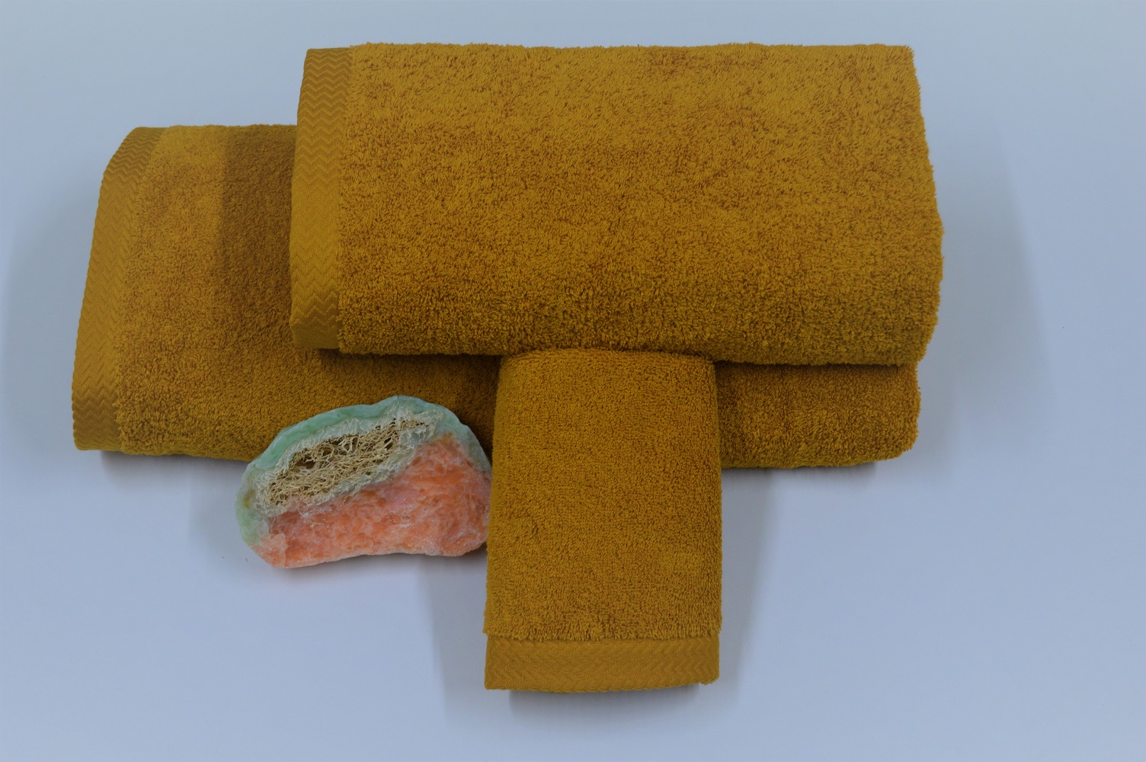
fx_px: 1431
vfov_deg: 29.8
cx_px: 573
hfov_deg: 43.6
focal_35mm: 45
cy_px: 381
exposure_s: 1/80
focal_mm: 30
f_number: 4.5
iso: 400
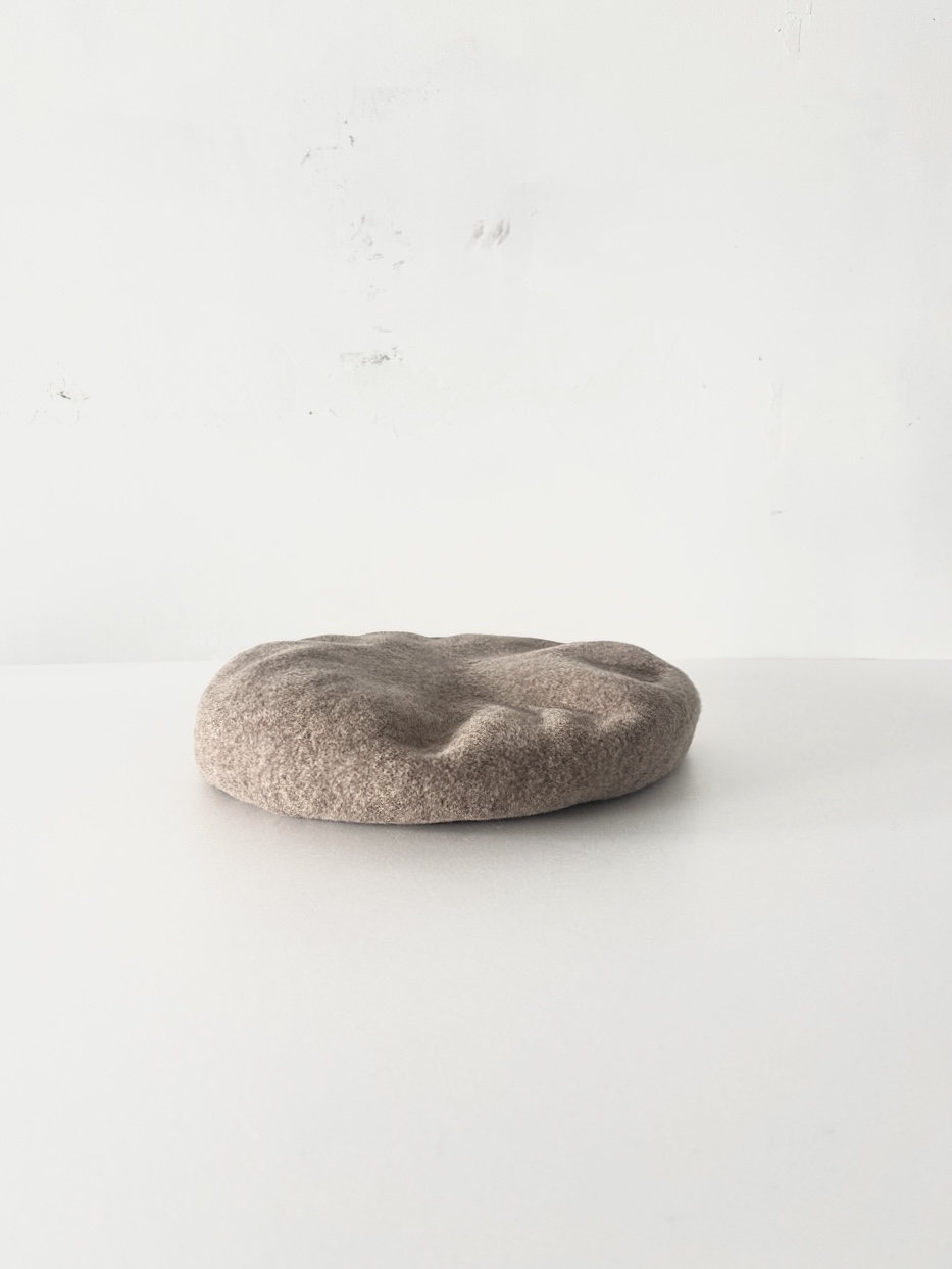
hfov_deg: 53.1
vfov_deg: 67.3
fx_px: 953
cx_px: 476
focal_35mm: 26
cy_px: 634
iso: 125
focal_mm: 5.96
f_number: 1.6
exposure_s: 1/112
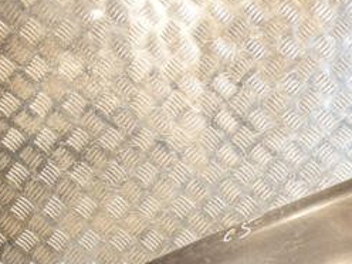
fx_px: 744
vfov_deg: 19.4
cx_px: 417
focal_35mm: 73
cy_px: 275
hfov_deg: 24.3
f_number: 5
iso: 800
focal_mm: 21
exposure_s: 1/200
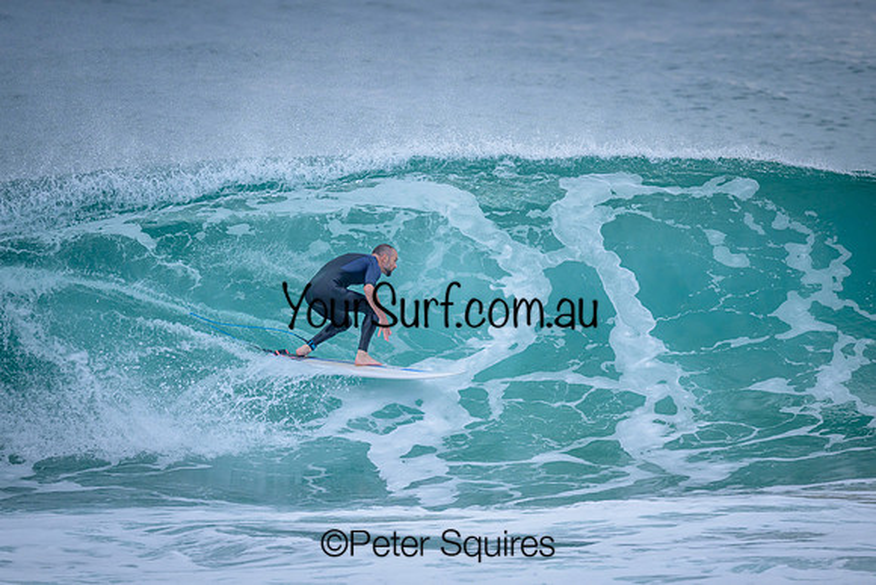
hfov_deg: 2.6
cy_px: 292
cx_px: 438
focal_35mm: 800
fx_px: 19470
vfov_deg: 1.7
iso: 1600
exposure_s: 1/2000
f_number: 6.3
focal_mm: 800
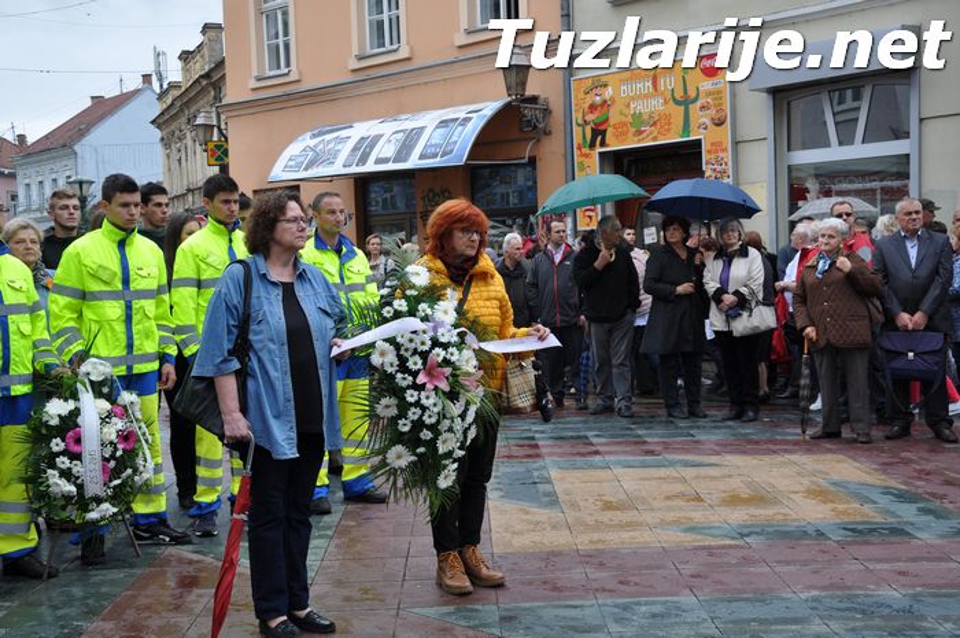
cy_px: 319
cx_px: 480
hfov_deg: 43.6
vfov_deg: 29.8
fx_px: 1199
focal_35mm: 45
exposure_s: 1/125
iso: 200
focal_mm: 30
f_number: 5.6
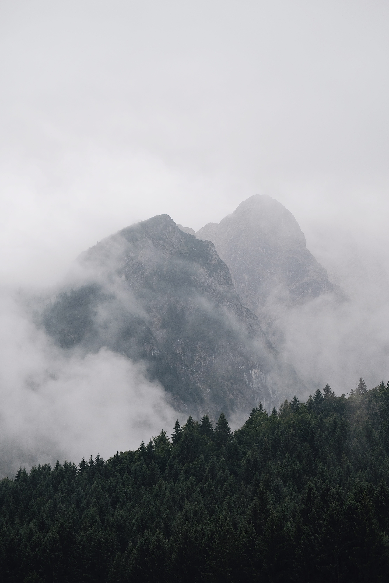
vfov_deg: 24.5
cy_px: 292
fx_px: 1345
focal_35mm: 83
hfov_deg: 16.5
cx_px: 194
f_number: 4
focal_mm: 55
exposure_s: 1/1100
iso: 400
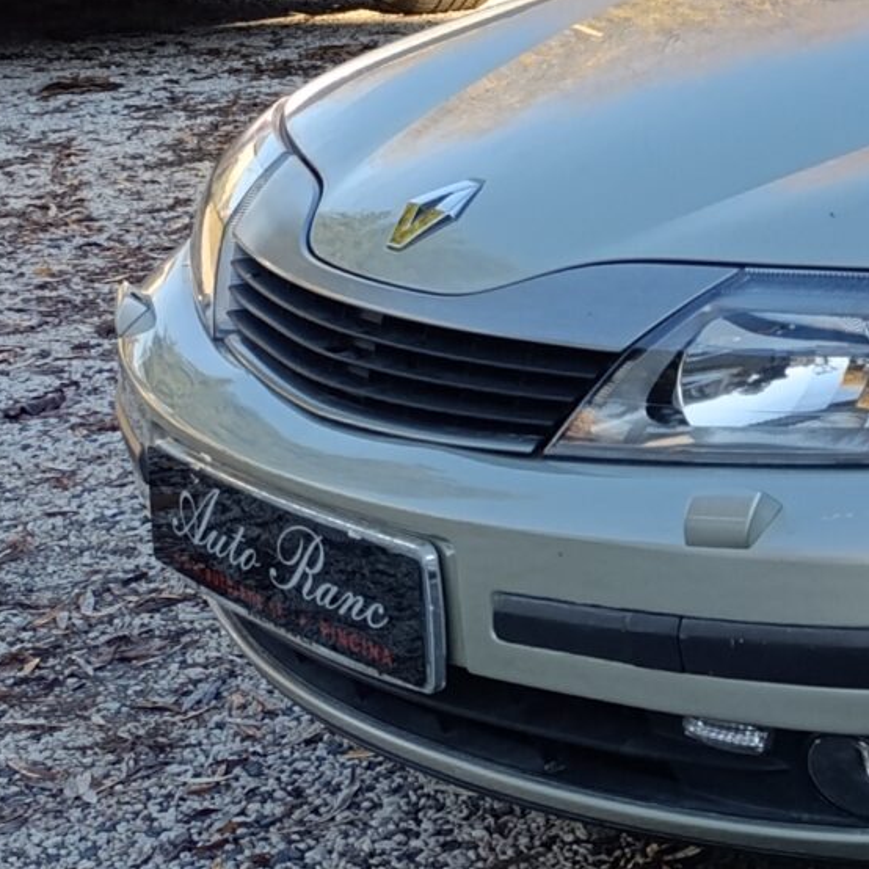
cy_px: 224
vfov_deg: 18.4
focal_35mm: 94
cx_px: 1649
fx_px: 2670
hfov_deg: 15.4
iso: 50
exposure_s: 1/140
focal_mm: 6.14
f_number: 1.6
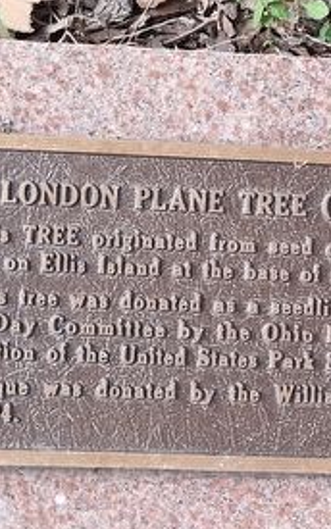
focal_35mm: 71
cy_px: 287
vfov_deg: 29.0
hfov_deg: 17.7
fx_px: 1024
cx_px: 364
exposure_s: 1/120
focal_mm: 5.56
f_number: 1.8
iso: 319
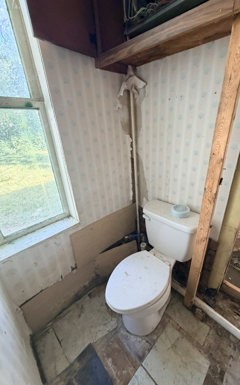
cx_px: 135
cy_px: 194
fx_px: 157
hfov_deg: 74.5
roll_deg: +1.4
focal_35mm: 15
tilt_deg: -26.6
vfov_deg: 101.5
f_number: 2.2
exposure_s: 1/82
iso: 320
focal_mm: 2.22
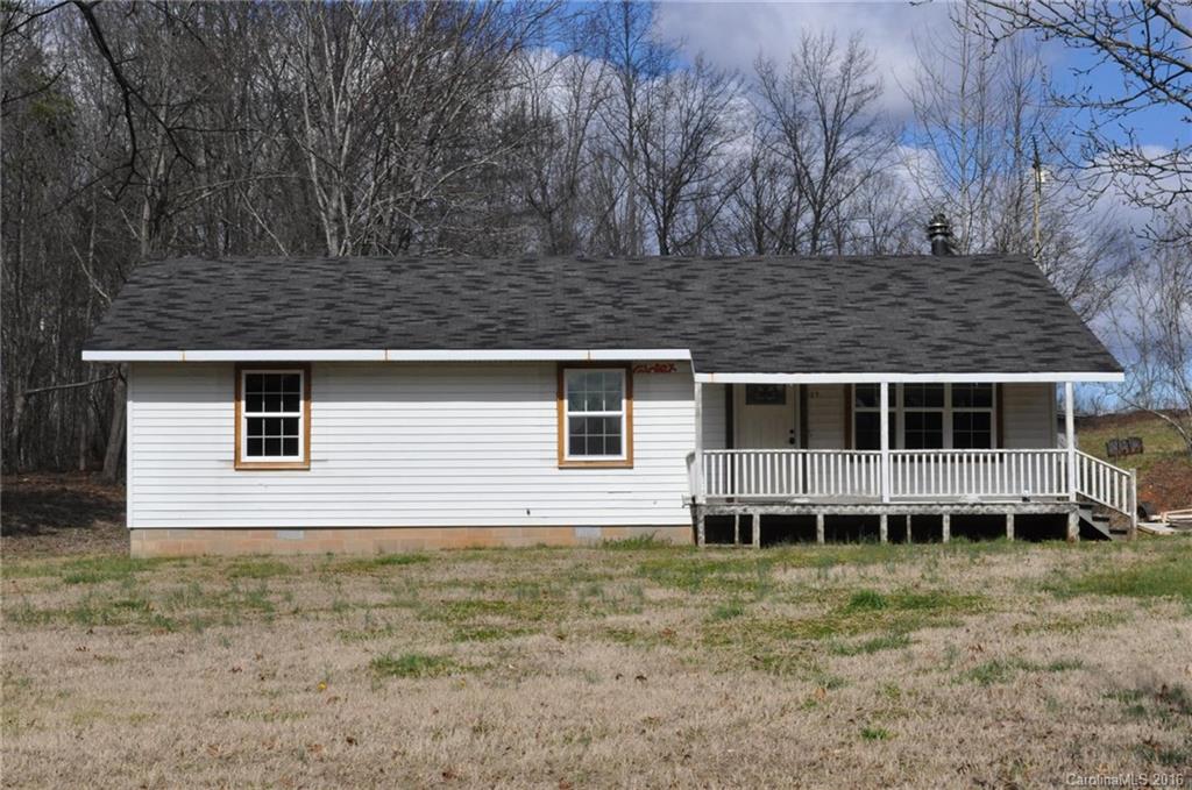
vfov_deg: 21.5
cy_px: 395
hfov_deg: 31.9
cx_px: 596
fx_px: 2082
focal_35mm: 63
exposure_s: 1/1250
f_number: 18
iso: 1000
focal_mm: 42
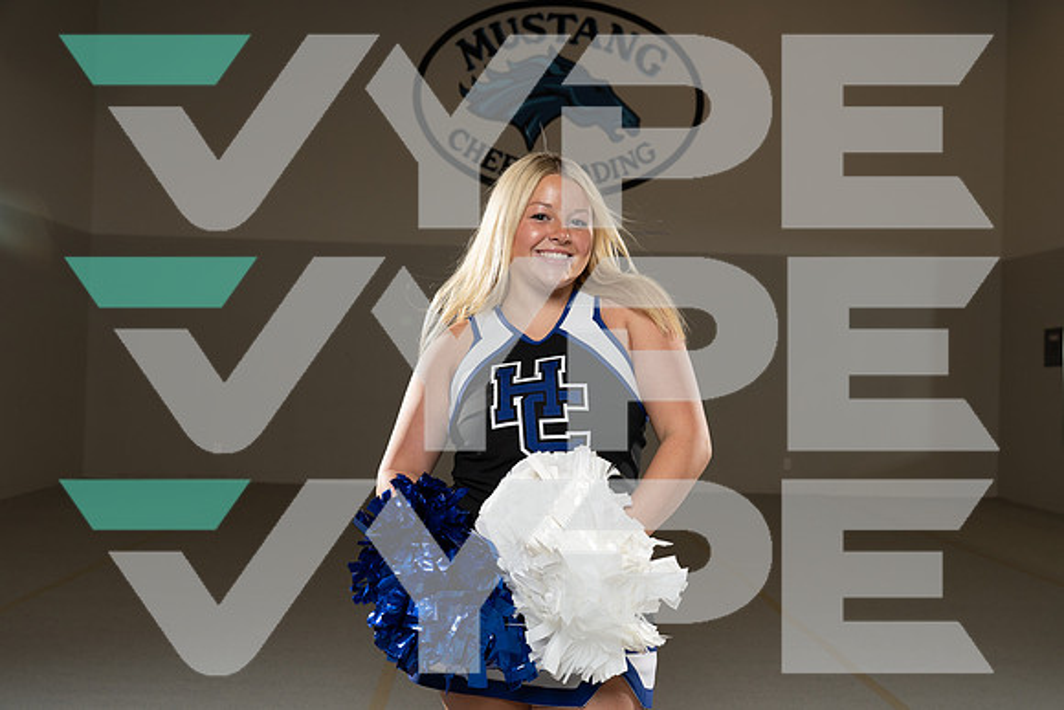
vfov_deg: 37.9
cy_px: 355
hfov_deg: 54.4
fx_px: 1035
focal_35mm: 35
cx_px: 532
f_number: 5.6
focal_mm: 35
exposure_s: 1/250
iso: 500
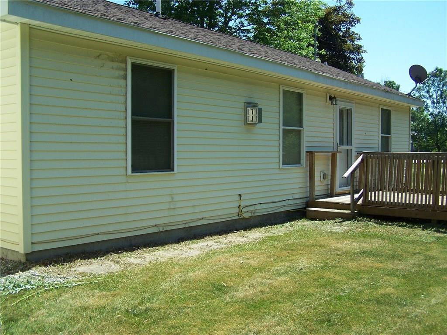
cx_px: 224
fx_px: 491
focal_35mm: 38
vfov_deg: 37.7
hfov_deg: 49.0
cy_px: 168
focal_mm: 6.3
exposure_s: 1/1000
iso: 80
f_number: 2.8
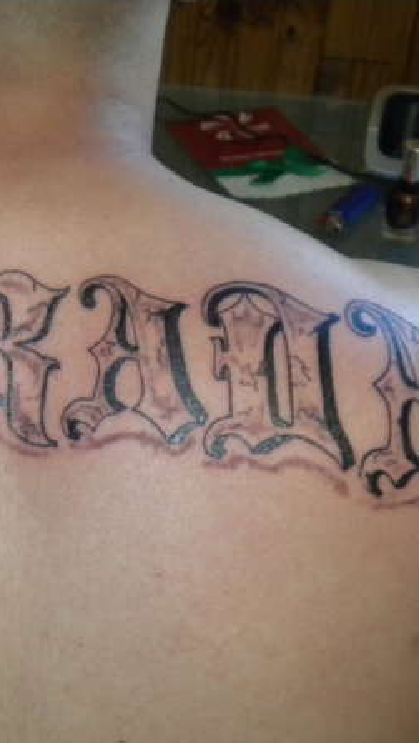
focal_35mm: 76
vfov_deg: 27.9
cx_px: 13
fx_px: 1499
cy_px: 372
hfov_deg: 15.7
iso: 400
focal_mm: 9.3
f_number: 3.9
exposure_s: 1/30
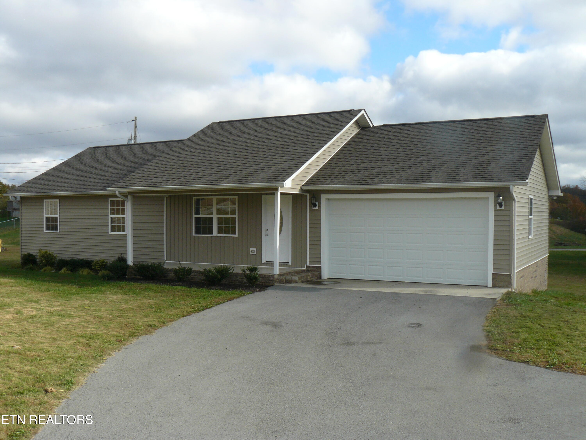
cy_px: 220
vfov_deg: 39.7
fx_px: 609
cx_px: 293
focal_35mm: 36
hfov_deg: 51.4
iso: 100
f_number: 5.6
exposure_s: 1/250
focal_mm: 6
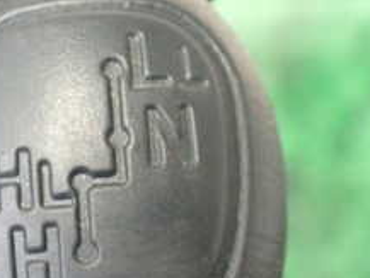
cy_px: 123
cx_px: 106
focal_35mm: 83
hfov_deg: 23.4
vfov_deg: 17.8
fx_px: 888
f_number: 2.3
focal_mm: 5.4
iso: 640
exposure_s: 1/125
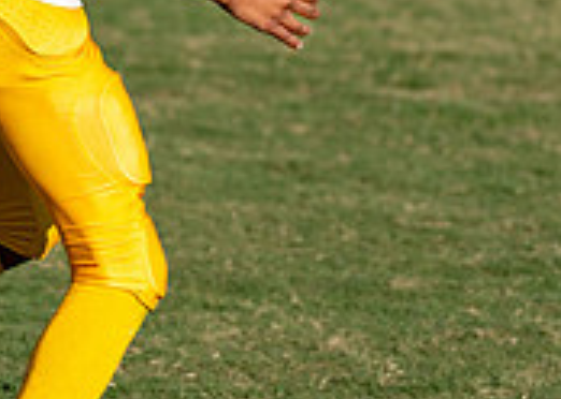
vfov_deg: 4.3
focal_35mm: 335
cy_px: 25
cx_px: 98
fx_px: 5333
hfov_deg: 6.0
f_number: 2.8
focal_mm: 84
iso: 160
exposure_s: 1/4000
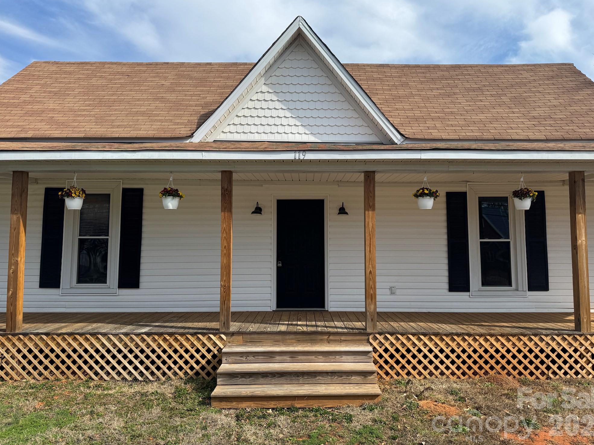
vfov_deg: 54.9
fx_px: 429
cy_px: 215
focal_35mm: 25
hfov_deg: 69.4
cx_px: 304
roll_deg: +0.2
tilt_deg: +4.3
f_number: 1.78
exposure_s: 1/3413
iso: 80
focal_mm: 6.76
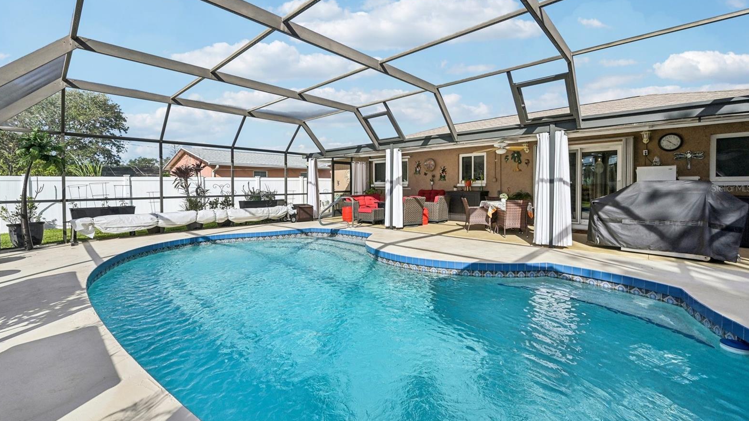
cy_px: 188
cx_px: 370
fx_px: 298
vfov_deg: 70.3
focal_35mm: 15
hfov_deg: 103.0
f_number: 8
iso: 400
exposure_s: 1/1250
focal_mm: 14
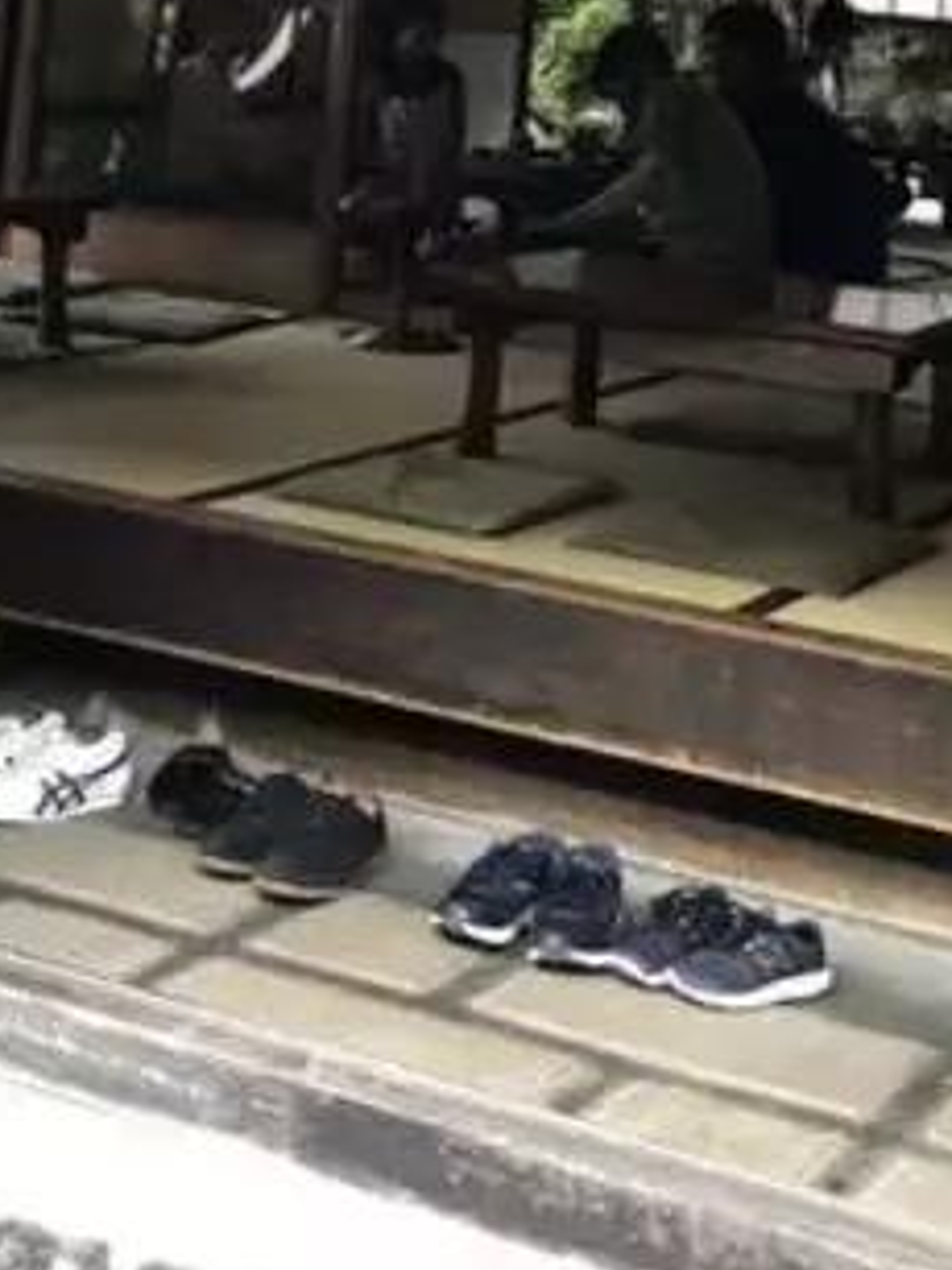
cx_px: 555
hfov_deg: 20.1
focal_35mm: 73
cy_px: -302
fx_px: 2679
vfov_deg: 24.0
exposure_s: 1/40
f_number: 1.8
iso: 25
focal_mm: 3.99
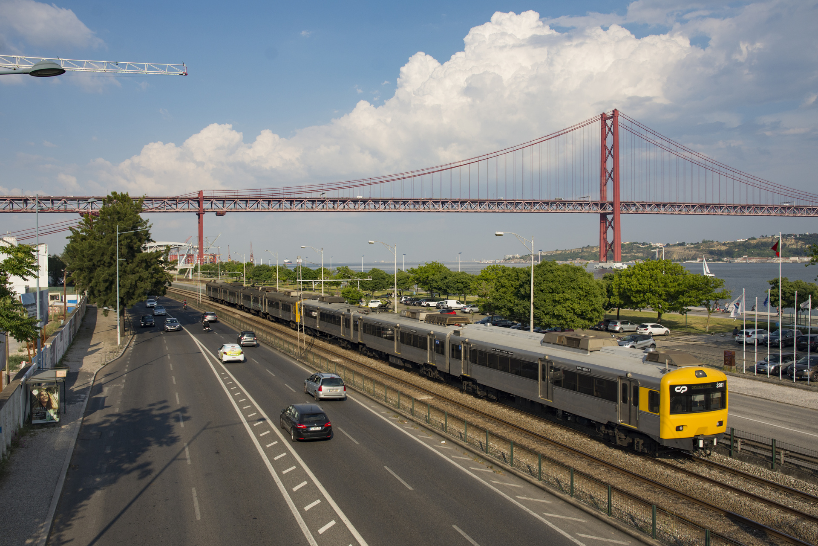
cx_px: 409
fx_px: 682
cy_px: 273
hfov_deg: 61.9
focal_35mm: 30
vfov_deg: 43.6
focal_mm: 20
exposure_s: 1/800
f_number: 7.1
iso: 200
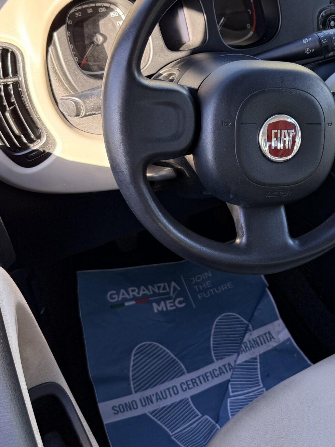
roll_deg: -3.4
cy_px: 154
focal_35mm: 47
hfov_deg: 30.1
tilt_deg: -35.3
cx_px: 273
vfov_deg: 40.0
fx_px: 607
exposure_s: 1/254
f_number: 1.78
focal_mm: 6.76
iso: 64
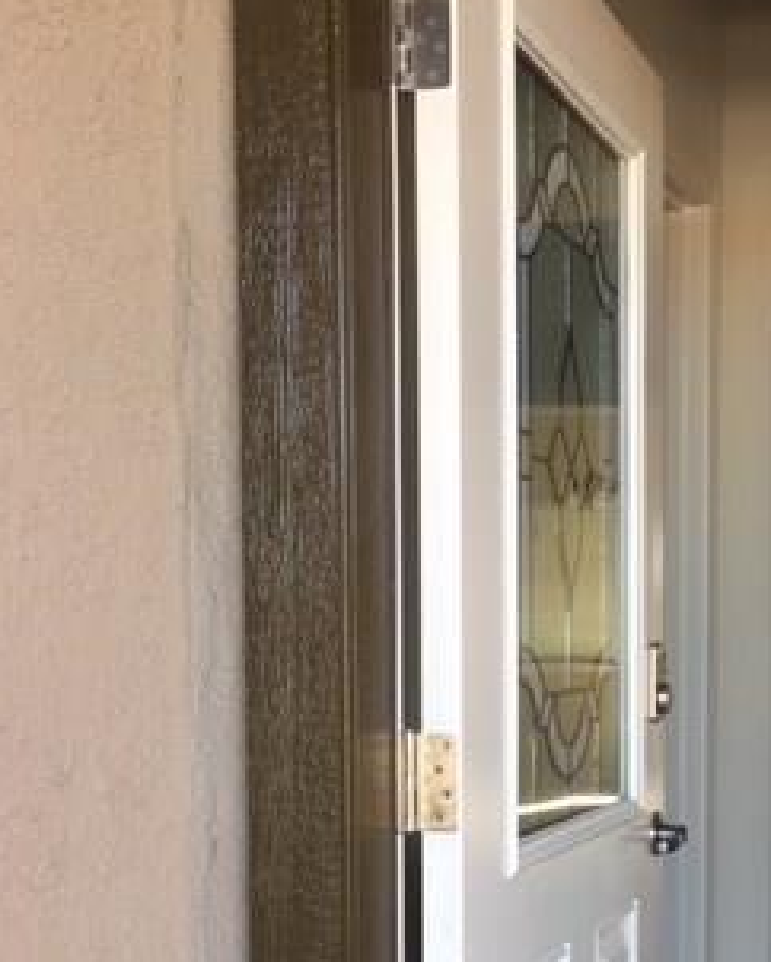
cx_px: 726
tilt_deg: -2.8
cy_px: 739
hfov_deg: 24.5
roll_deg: +1.7
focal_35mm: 60
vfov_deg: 30.8
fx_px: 1710
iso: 25
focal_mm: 4.15
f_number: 2.2
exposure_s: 1/60
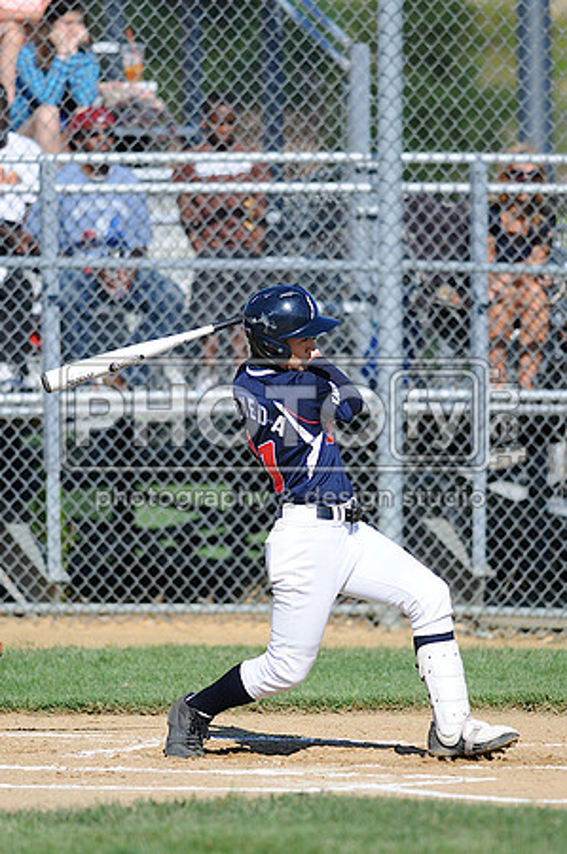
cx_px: 284
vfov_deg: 4.6
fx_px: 10655
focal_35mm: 450
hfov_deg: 3.0
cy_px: 427
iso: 200
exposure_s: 1/1600
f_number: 4
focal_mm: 300
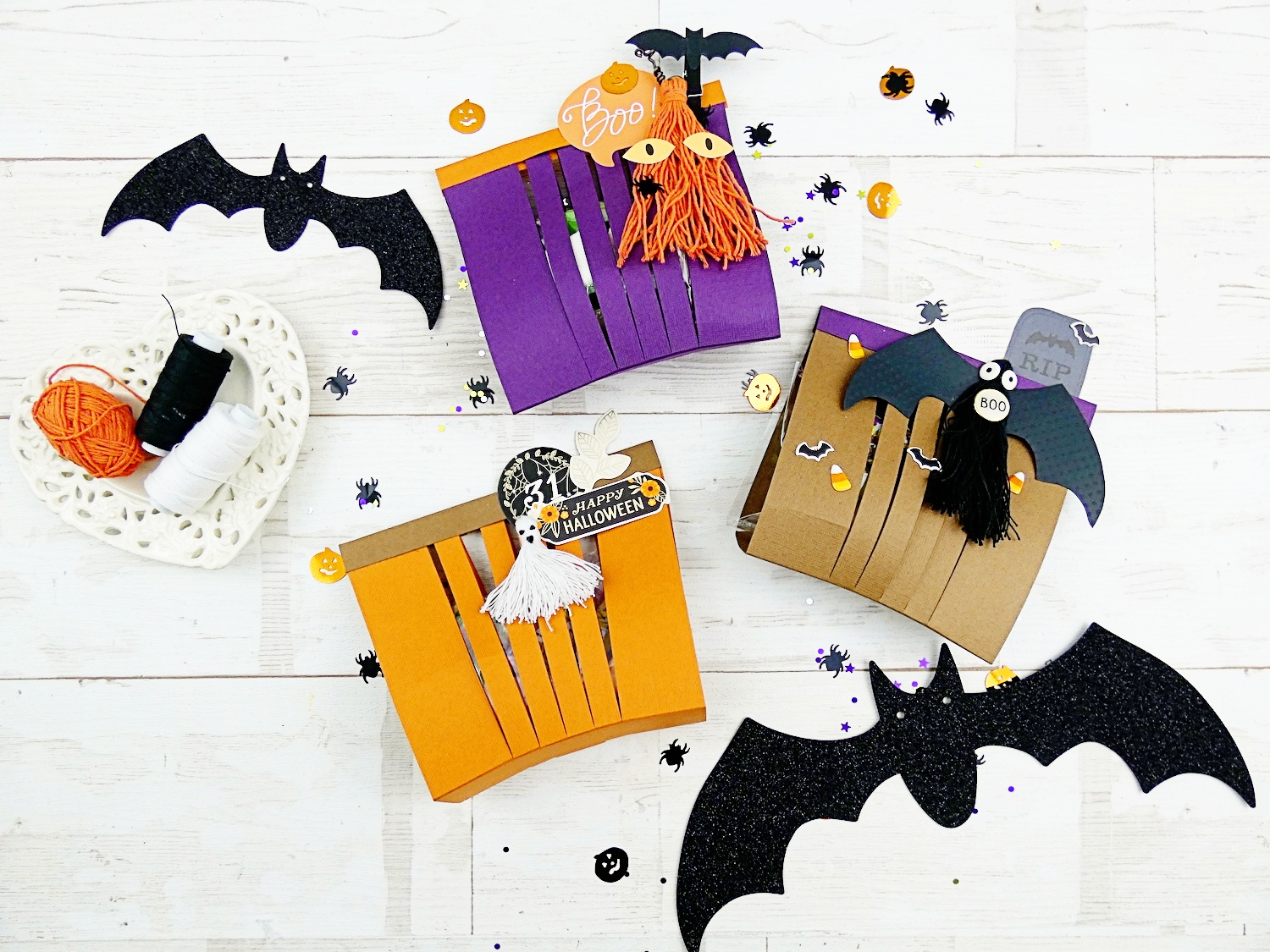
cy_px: 476
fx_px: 734
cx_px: 635
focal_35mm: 20
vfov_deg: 66.0
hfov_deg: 81.7
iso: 80
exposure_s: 1/60
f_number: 2.8
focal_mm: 3.6
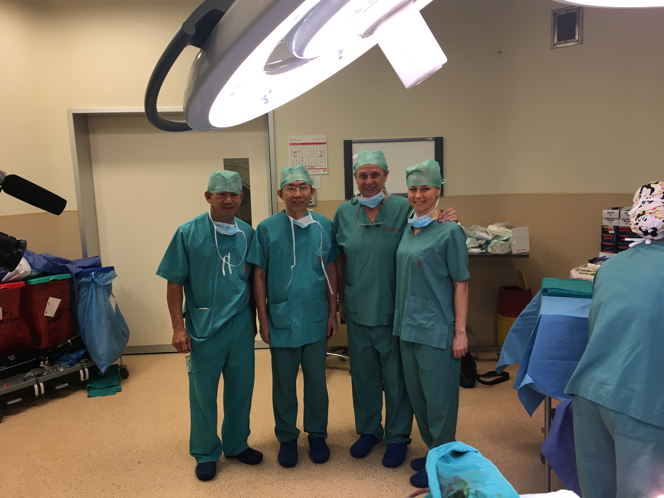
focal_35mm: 29
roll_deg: +2.3
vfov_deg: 48.2
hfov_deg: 61.7
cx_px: 332
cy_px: 249
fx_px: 556
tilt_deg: -8.1
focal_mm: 4.15
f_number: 2.2
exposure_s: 1/33
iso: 32
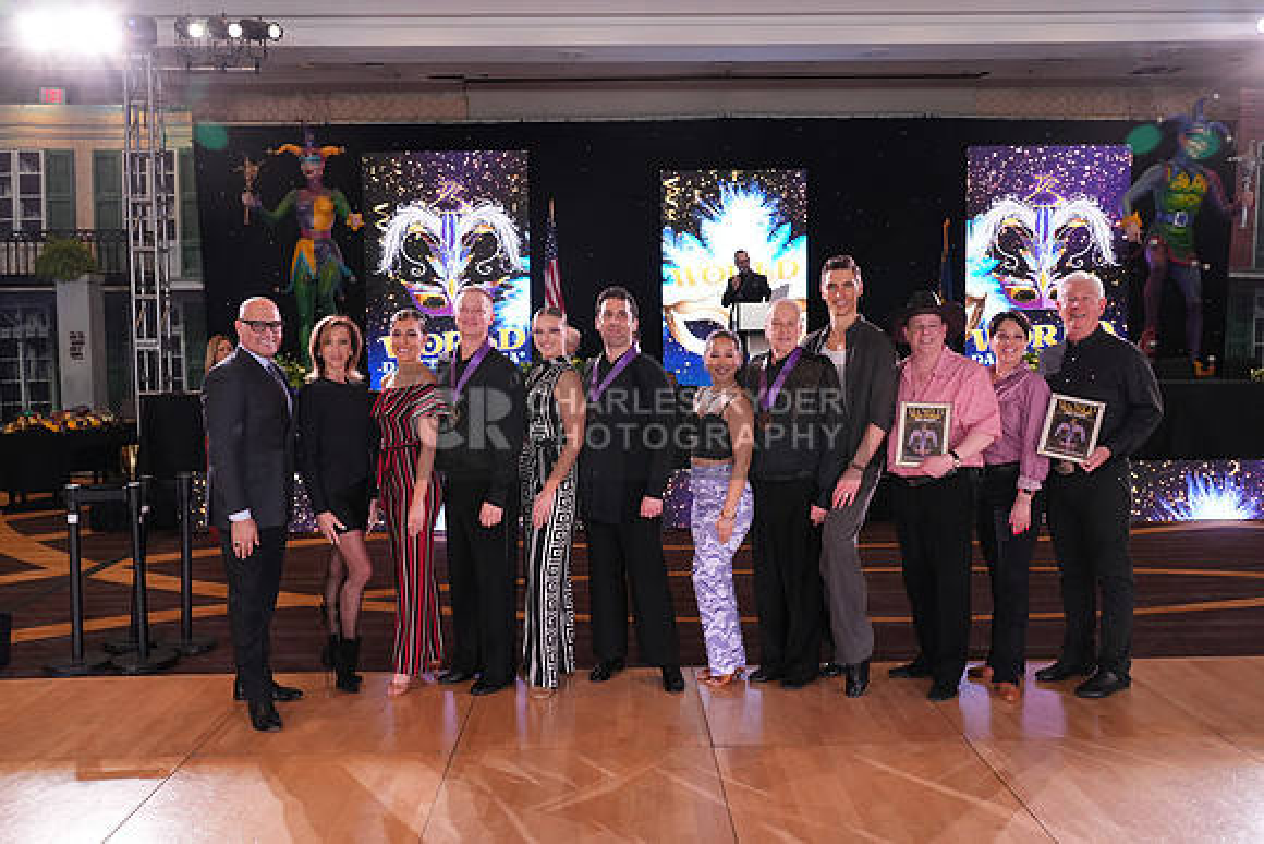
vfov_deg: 43.6
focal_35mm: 30
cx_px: 632
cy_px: 422
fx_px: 1054
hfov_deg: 61.9
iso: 2000
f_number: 5.6
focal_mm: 30
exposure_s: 1/200
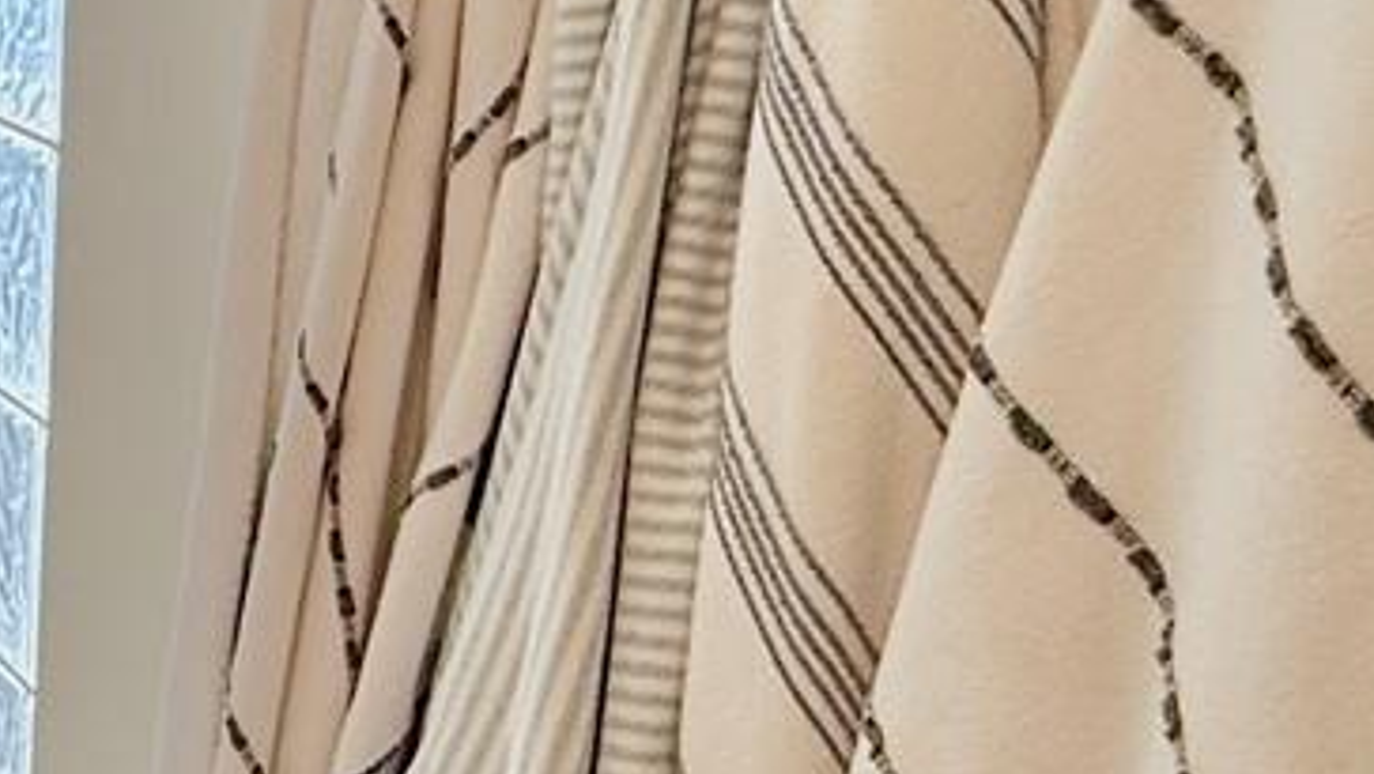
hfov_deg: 22.4
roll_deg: +0.3
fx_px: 2442
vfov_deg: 17.7
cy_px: 57
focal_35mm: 67
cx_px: -940
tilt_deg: -8.3
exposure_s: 1/130
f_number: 2.2
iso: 50
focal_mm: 2.22
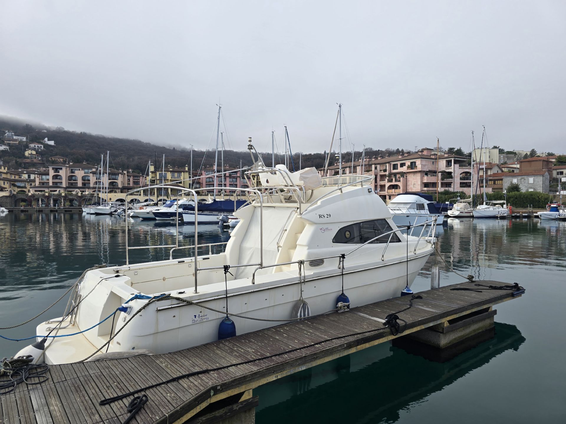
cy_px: 212
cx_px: 283
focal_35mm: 23
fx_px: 376
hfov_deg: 73.9
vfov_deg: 58.9
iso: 12
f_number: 1.7
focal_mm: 6.3
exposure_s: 1/400
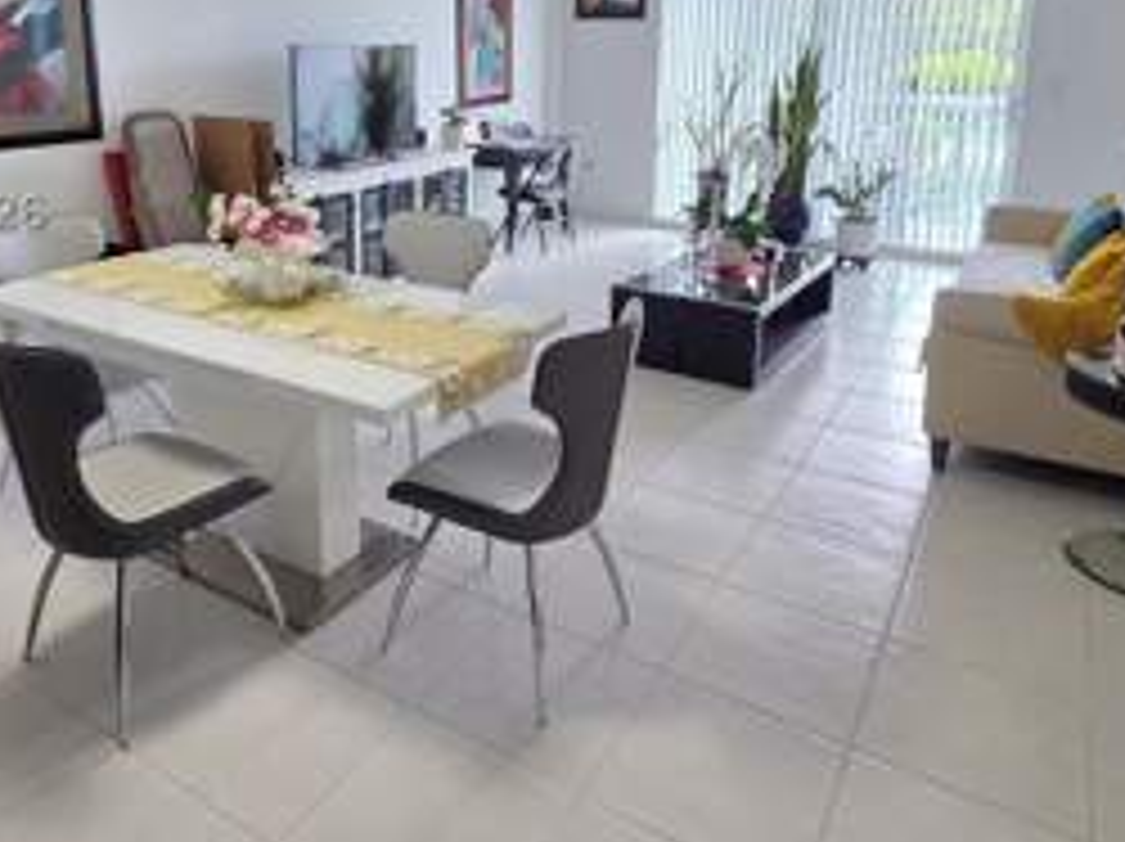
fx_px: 812
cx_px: 459
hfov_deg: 68.9
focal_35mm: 25
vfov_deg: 52.4
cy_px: 212
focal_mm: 2.2
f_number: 2.2
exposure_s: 1/120
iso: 160
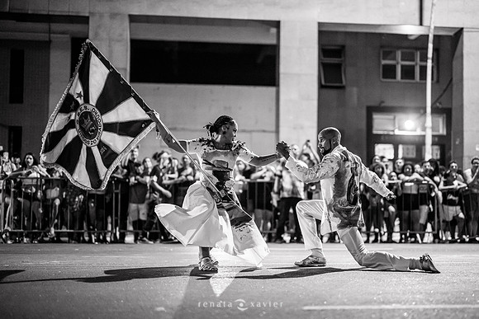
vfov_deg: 24.6
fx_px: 733
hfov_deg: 36.1
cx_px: 264
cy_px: 176
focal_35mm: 55
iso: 2000
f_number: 1.2
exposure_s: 1/320
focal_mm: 50
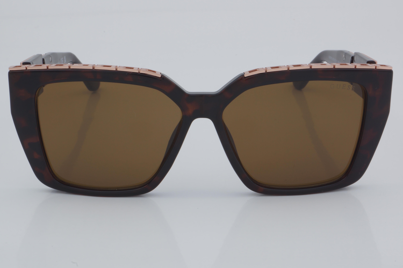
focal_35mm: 82
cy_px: 134
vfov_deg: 16.6
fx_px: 923
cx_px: 202
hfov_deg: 24.6
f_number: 32
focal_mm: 55
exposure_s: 1/4
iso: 100
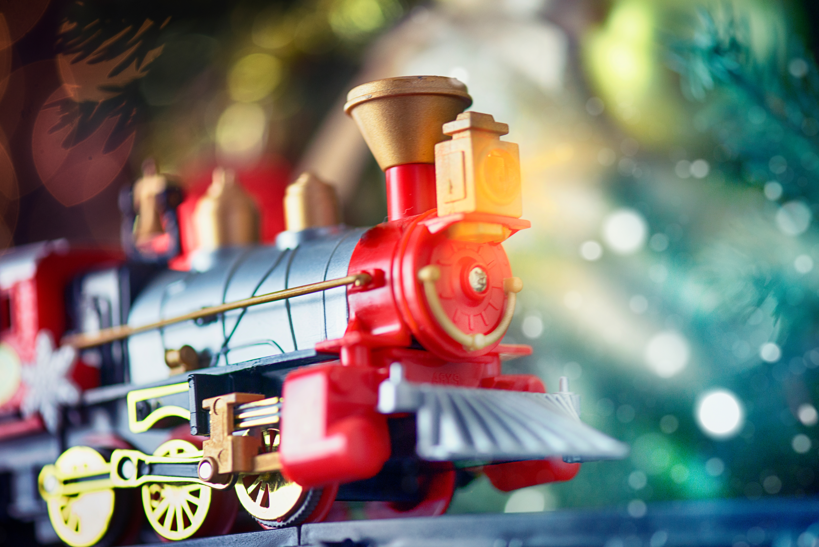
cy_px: 274
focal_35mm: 105
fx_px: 2389
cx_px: 410
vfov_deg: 13.1
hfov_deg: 19.5
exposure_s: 1/200
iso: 640
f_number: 3.2
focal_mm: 105
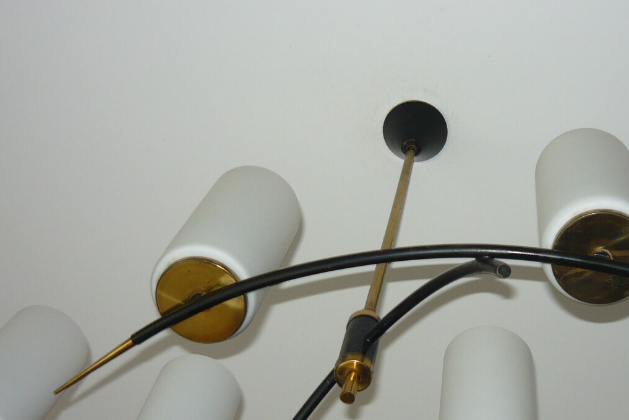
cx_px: 417
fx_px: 943
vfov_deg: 24.8
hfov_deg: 36.5
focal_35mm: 54
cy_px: 312
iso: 100
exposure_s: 1/30
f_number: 2.8
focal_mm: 5.5
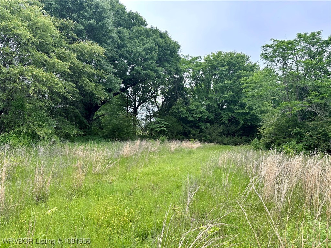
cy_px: 124
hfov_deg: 71.6
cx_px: 166
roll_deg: -6.8
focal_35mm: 24
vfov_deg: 56.8
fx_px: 229
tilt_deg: +5.6
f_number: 1.78
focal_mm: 6.86
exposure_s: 1/480
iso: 80
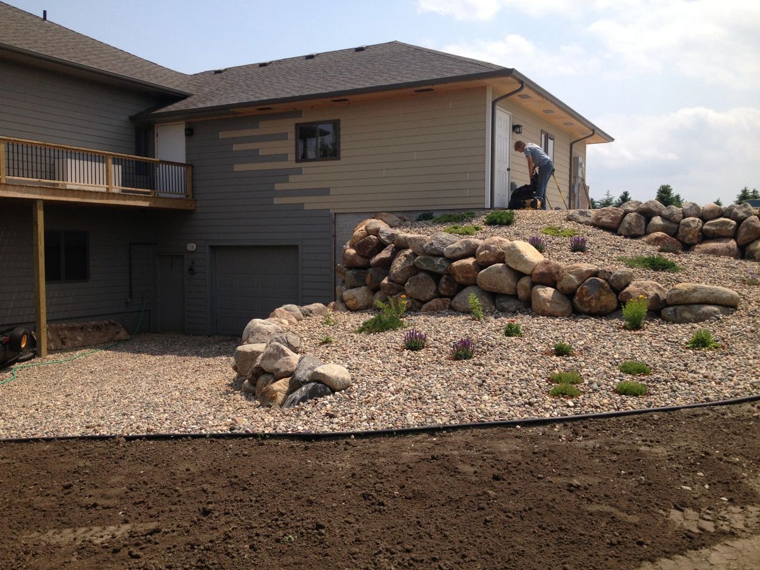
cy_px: 285
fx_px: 768
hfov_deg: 52.6
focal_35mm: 35
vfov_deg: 40.7
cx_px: 380
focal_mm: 4.28
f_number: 2.4
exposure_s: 1/1972
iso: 50
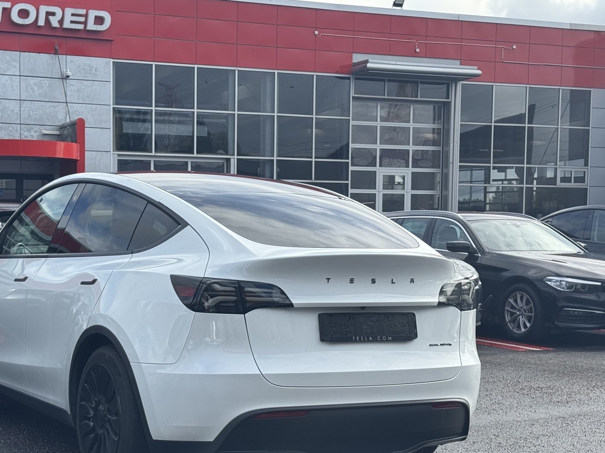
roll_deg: +0.2
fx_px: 1206
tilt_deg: -2.2
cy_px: 307
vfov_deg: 21.2
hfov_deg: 28.0
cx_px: 197
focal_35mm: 69
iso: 64
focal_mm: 6.76
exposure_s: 1/2331
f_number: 1.78
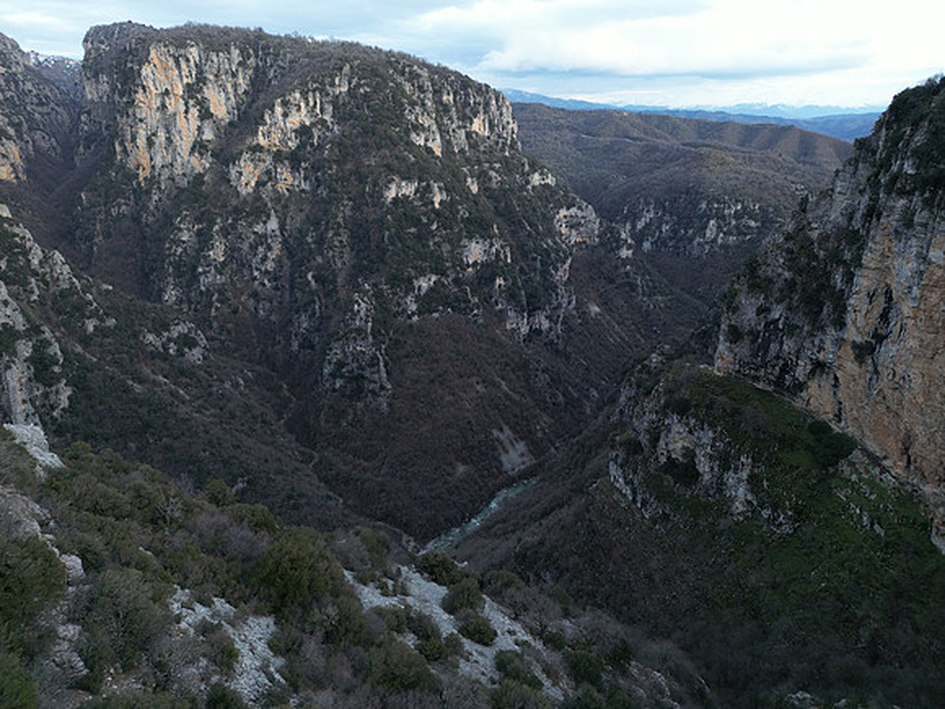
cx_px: 472
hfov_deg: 71.6
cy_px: 354
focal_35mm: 24
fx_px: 655
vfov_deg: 56.8
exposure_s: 1/40
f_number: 1.7
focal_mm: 6.72
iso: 100
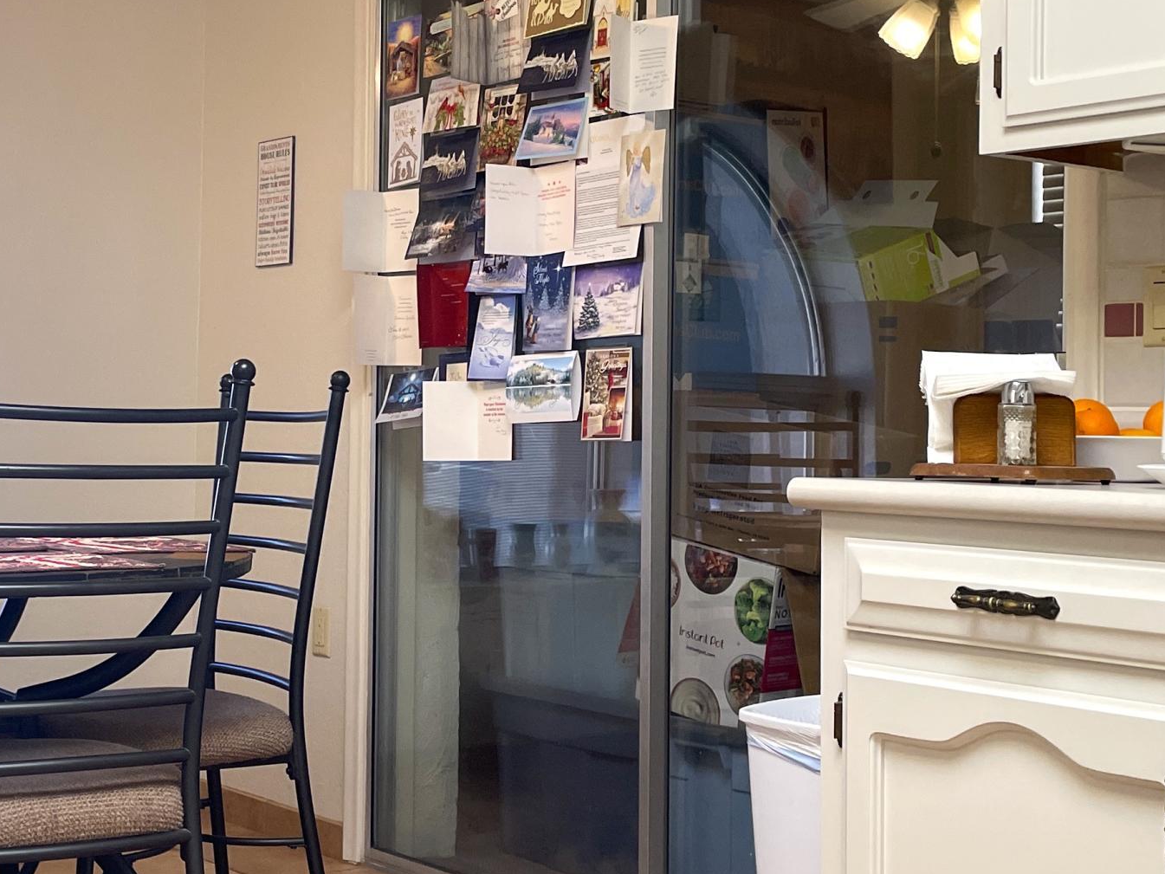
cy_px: 382
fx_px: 1952
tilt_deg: +1.4
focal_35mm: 58
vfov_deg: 25.2
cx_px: 363
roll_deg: -0.3
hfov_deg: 32.9
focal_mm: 4.2
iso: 100
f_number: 1.6
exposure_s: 1/120
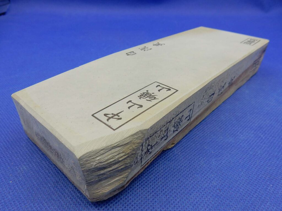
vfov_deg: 54.9
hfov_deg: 69.4
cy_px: 106
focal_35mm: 25
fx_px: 204
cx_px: 141
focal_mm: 4.5
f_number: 3.7
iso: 125
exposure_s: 1/100
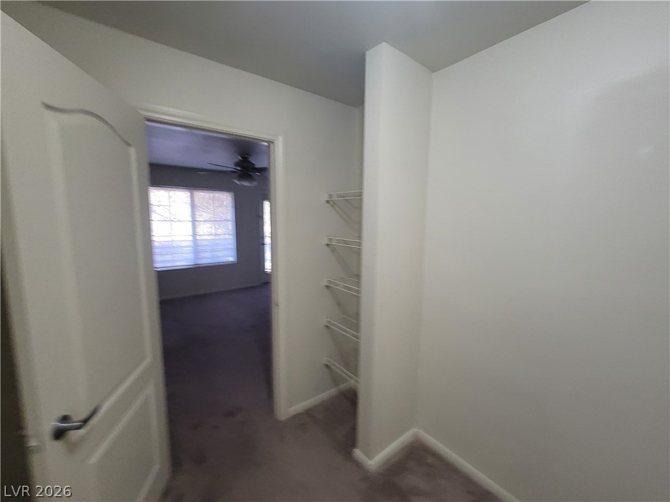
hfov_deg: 106.2
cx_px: 335
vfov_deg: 89.9
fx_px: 252
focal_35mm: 13
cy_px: 251
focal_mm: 2.2
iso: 320
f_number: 2.2
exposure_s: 1/30
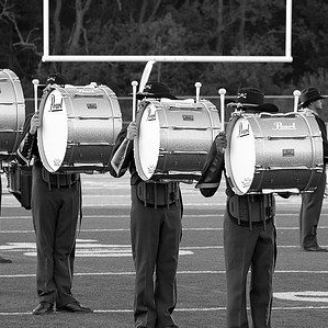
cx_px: 148
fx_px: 2669
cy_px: 166
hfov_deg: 7.0
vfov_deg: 7.0
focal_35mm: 249
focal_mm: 125
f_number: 6.3
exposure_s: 1/200
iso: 640
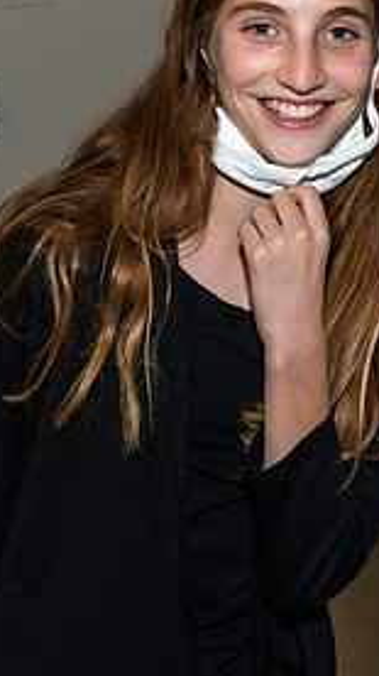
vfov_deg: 15.9
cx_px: 509
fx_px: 2415
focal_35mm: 135
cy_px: 200
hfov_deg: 8.8
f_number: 5.6
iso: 500
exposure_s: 1/250
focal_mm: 34
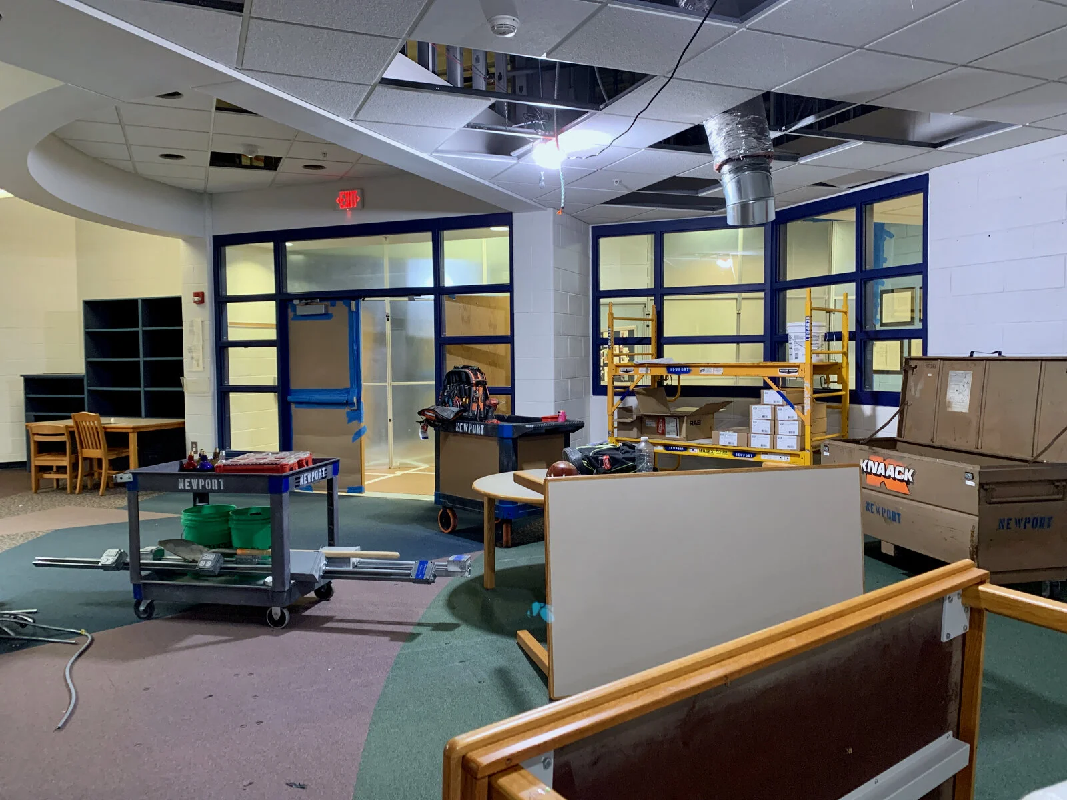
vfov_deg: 53.1
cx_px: 534
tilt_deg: -3.2
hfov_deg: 67.3
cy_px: 400
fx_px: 801
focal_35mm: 26
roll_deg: +1.1
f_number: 1.8
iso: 250
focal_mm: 4.25
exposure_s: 1/40
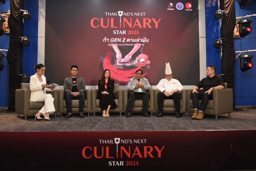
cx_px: 128
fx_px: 192
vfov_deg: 48.0
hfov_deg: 67.4
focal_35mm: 27
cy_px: 86
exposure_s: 1/160
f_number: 4.5
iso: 2000
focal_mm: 27
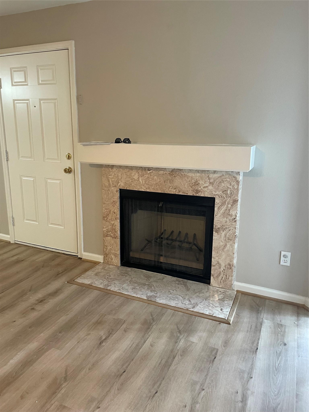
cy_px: 206
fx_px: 309
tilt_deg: -14.0
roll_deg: +1.3
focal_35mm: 26
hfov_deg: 53.1
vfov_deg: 67.3
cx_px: 154
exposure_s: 1/60
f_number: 1.6
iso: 200
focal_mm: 4.2
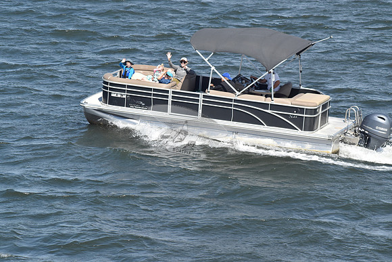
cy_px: 131
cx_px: 196
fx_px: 2287
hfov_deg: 9.8
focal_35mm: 210
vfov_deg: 6.5
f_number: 9.5
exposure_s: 1/1000
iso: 400
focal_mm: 140
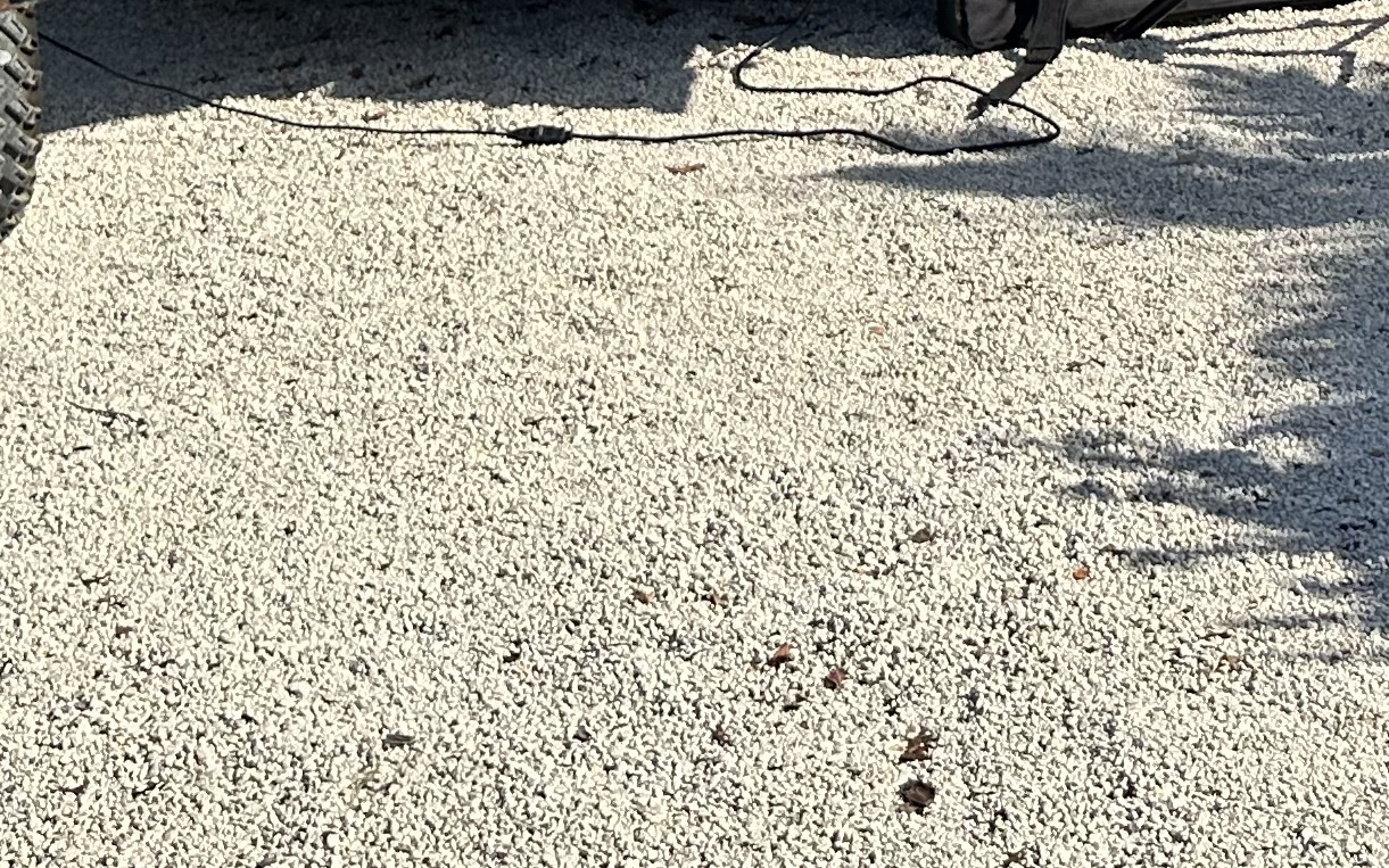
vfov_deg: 13.5
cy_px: -836
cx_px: 1337
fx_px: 3180
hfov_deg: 23.7
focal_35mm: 84
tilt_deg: -0.1
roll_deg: -0.1
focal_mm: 6.86
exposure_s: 1/5000
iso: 80
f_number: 1.78
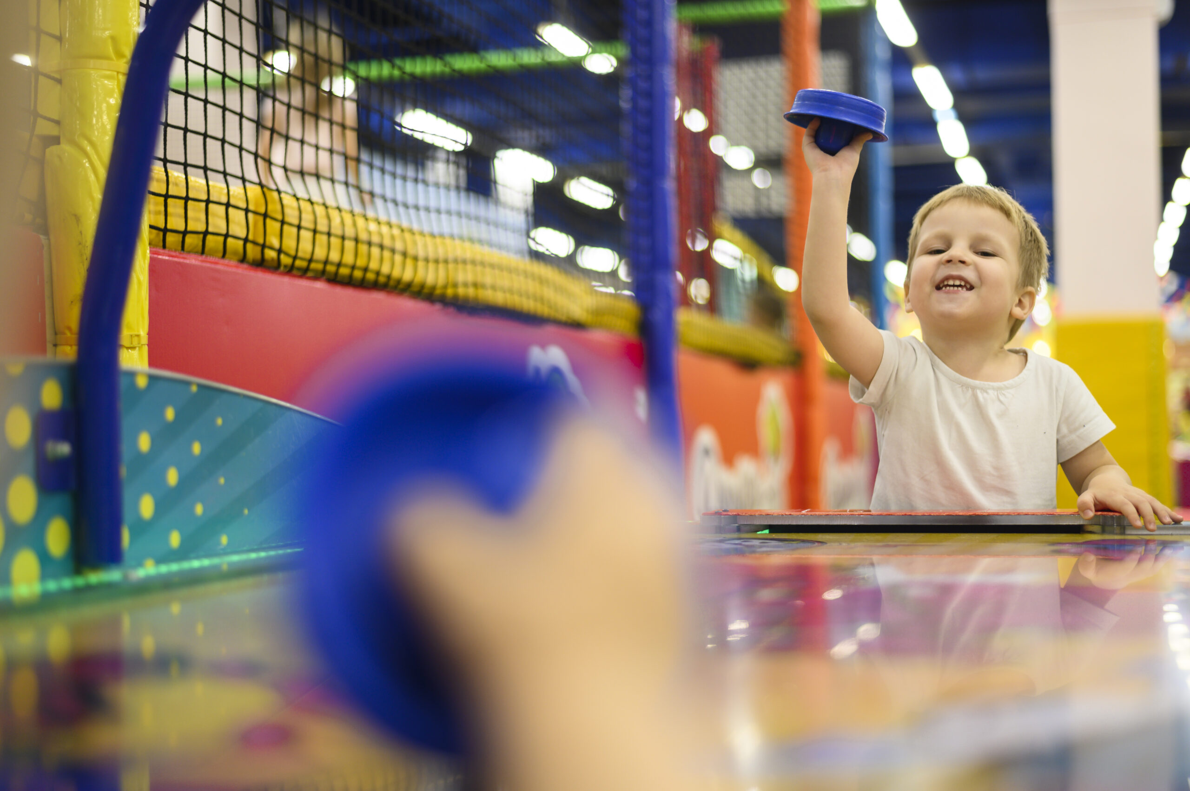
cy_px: 396
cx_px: 595
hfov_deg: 39.6
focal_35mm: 50
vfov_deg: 27.0
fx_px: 1652
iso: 320
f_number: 1.8
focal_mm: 50
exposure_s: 1/100
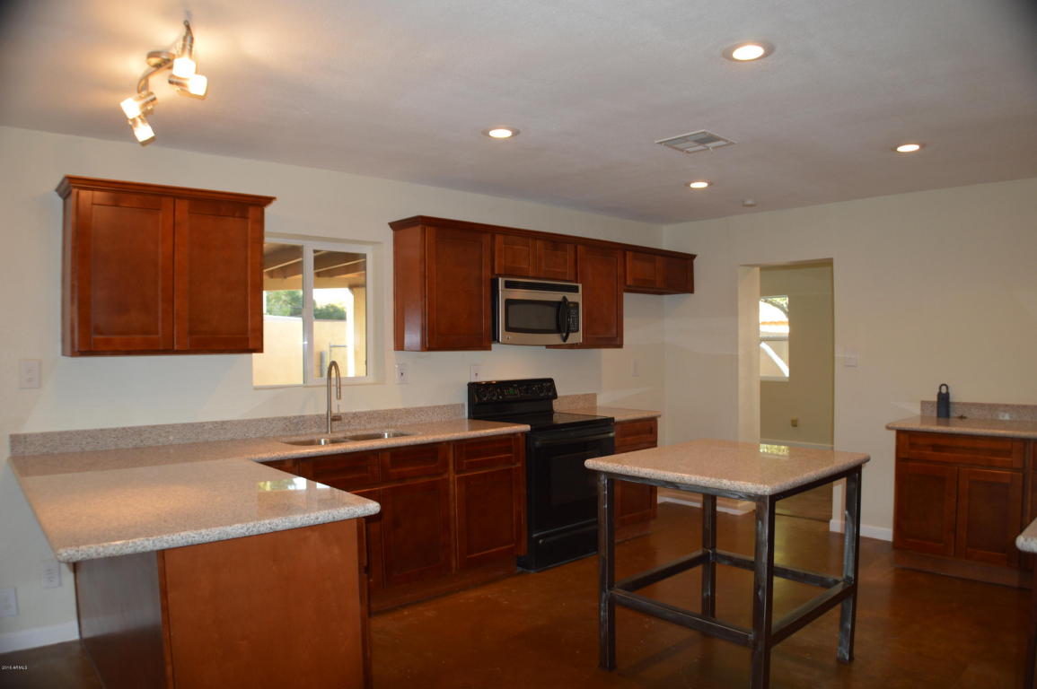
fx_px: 863
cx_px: 518
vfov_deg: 43.5
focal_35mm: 30
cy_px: 344
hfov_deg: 62.0
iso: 400
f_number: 3.8
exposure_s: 1/60
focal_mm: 20
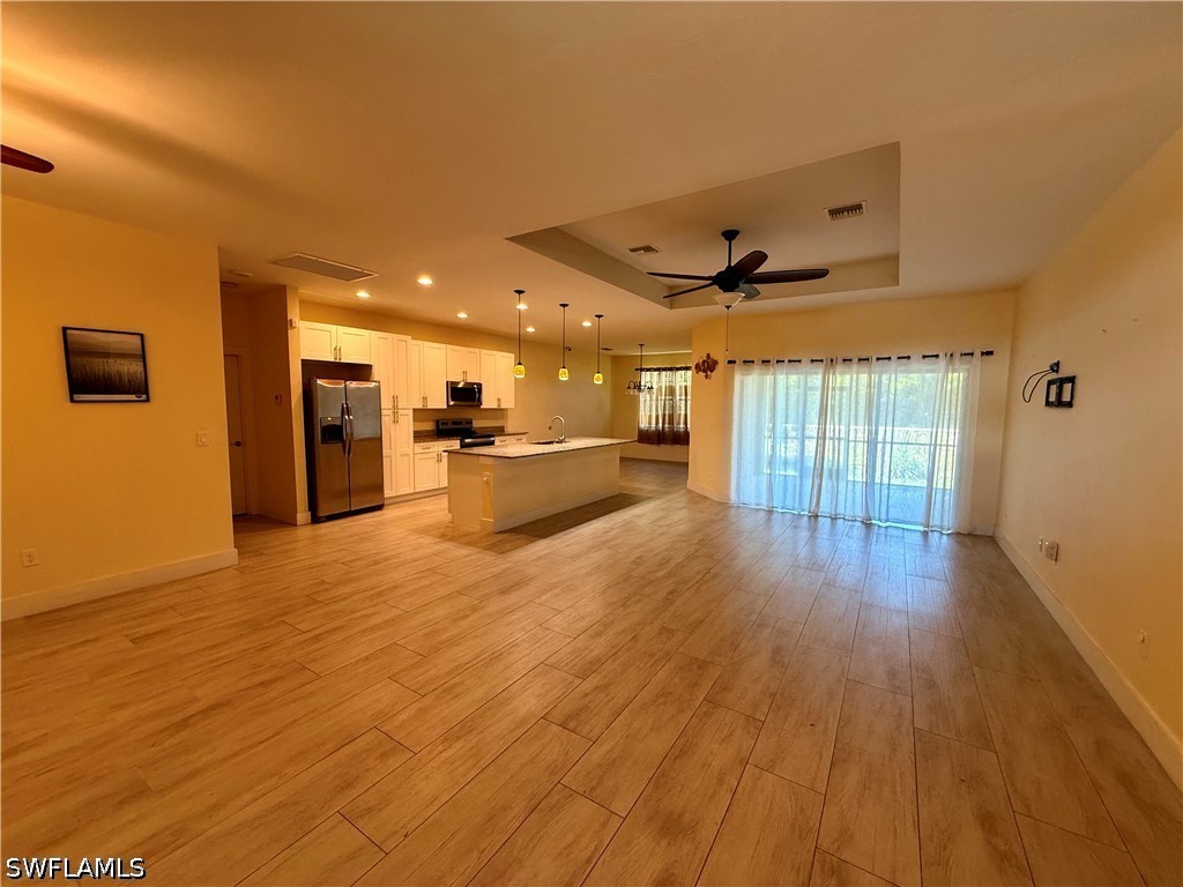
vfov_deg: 85.7
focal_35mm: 14
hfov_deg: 102.1
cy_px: 444
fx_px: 478
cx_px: 592
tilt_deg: -5.1
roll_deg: -1.3
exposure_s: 1/60
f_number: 2.2
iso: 160
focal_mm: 2.22
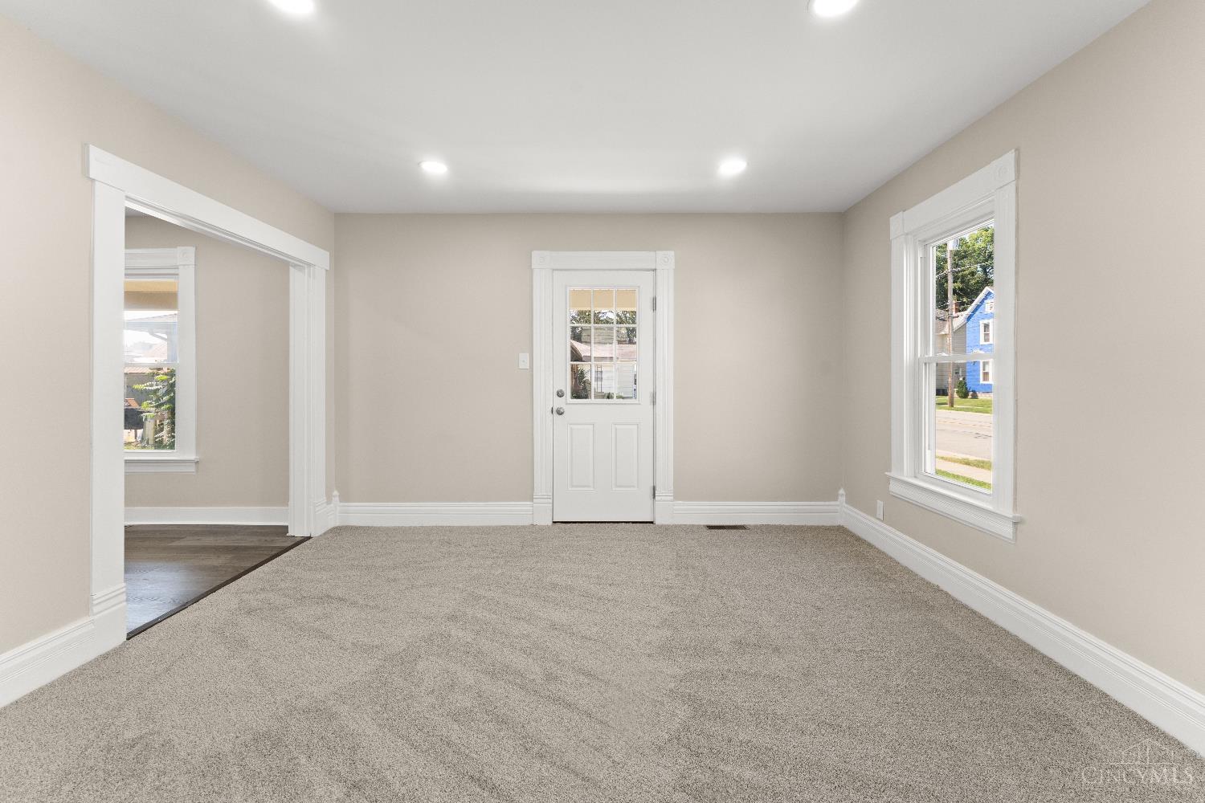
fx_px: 469
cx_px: 602
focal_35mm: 14
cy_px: 402
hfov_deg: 104.3
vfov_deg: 81.2
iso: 640
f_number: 8
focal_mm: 14
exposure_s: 1/25
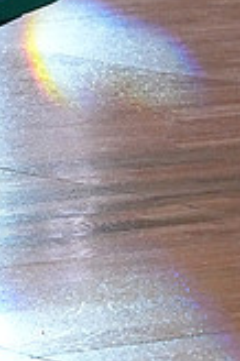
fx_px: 5291
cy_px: -236
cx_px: -124
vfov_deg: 3.9
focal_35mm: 528
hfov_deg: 2.6
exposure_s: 1/400
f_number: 6.3
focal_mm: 149
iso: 10000
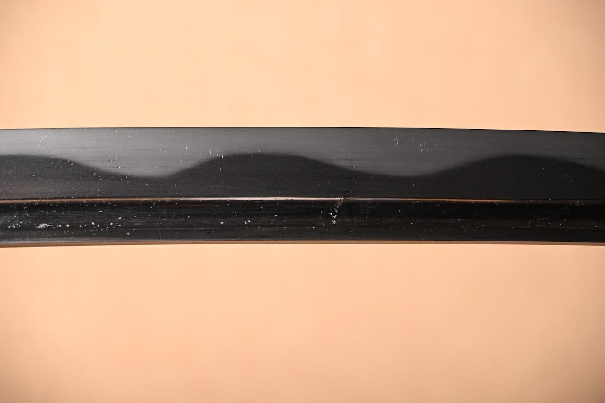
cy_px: 202
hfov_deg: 15.9
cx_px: 302
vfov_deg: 10.6
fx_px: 2168
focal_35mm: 129
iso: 100
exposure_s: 1/1.6
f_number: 5.6
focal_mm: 86
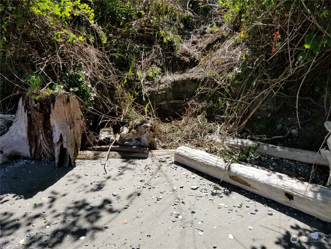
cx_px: 166
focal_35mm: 26
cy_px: 124
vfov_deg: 53.1
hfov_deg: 67.3
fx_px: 249
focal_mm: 4.3
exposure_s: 1/1168
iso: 50
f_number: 1.7
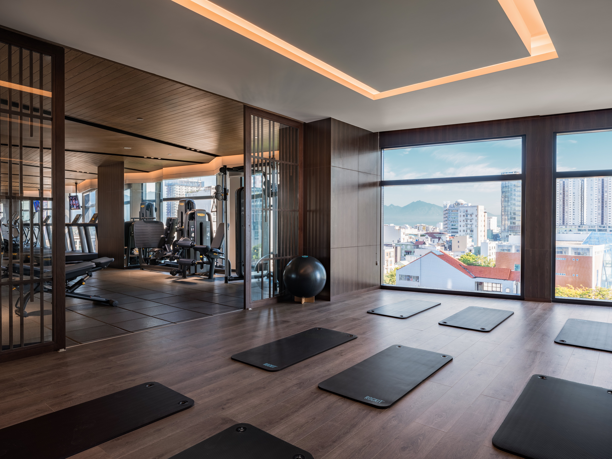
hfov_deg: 76.4
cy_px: 230
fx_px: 389
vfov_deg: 61.1
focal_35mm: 22
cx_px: 306
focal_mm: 27.8
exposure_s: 1/10
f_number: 8
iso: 200
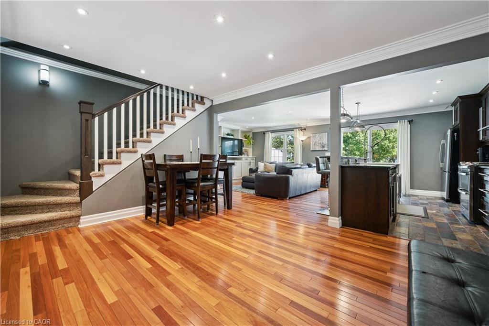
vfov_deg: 81.2
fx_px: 190
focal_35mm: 14
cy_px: 163
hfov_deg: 104.3
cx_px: 244
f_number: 8
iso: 200
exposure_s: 1/6
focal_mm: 14
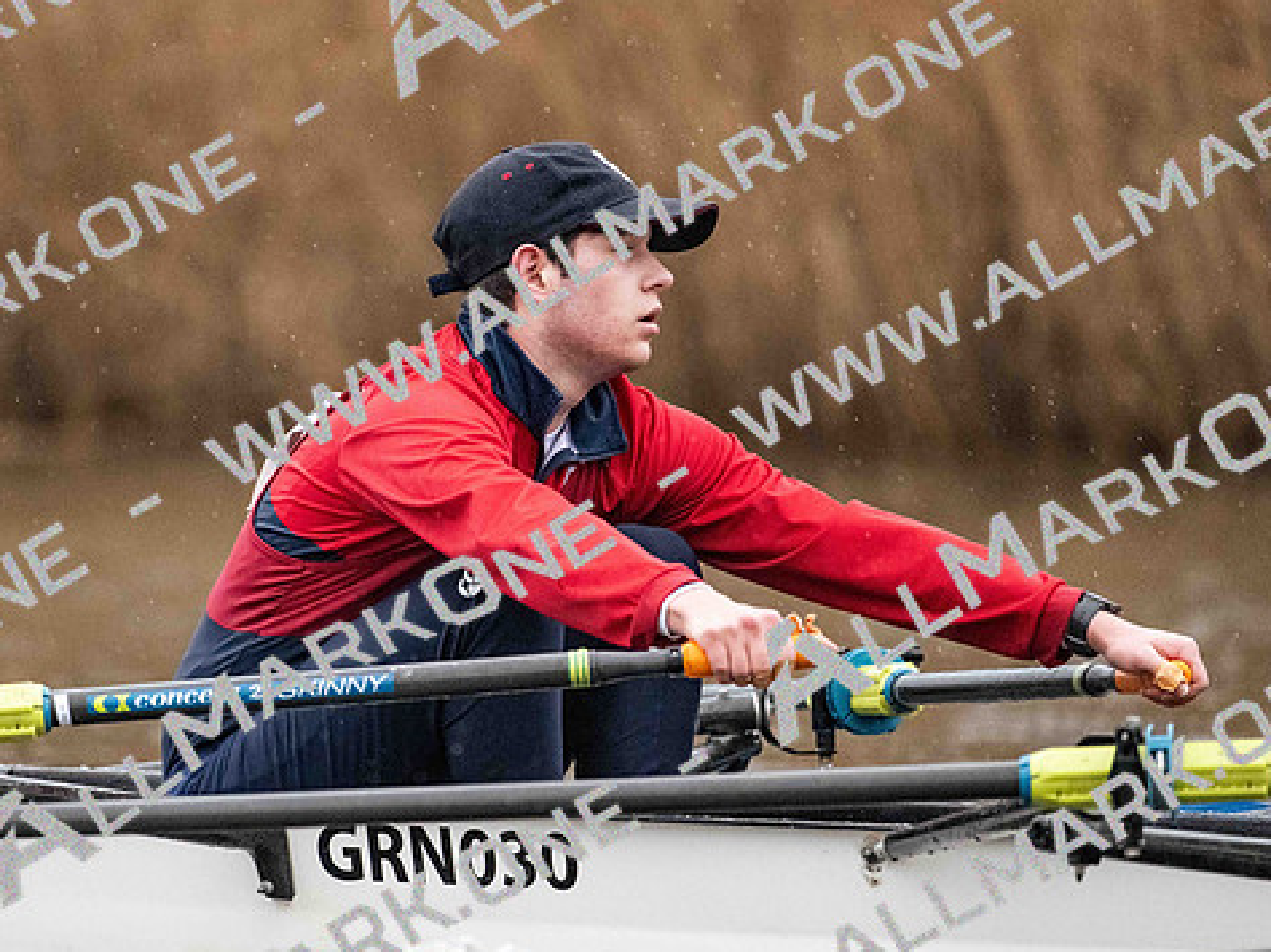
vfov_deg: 3.2
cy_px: 492
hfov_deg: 4.2
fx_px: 17285
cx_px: 536
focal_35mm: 471
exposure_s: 1/1600
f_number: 4.5
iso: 12800
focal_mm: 400
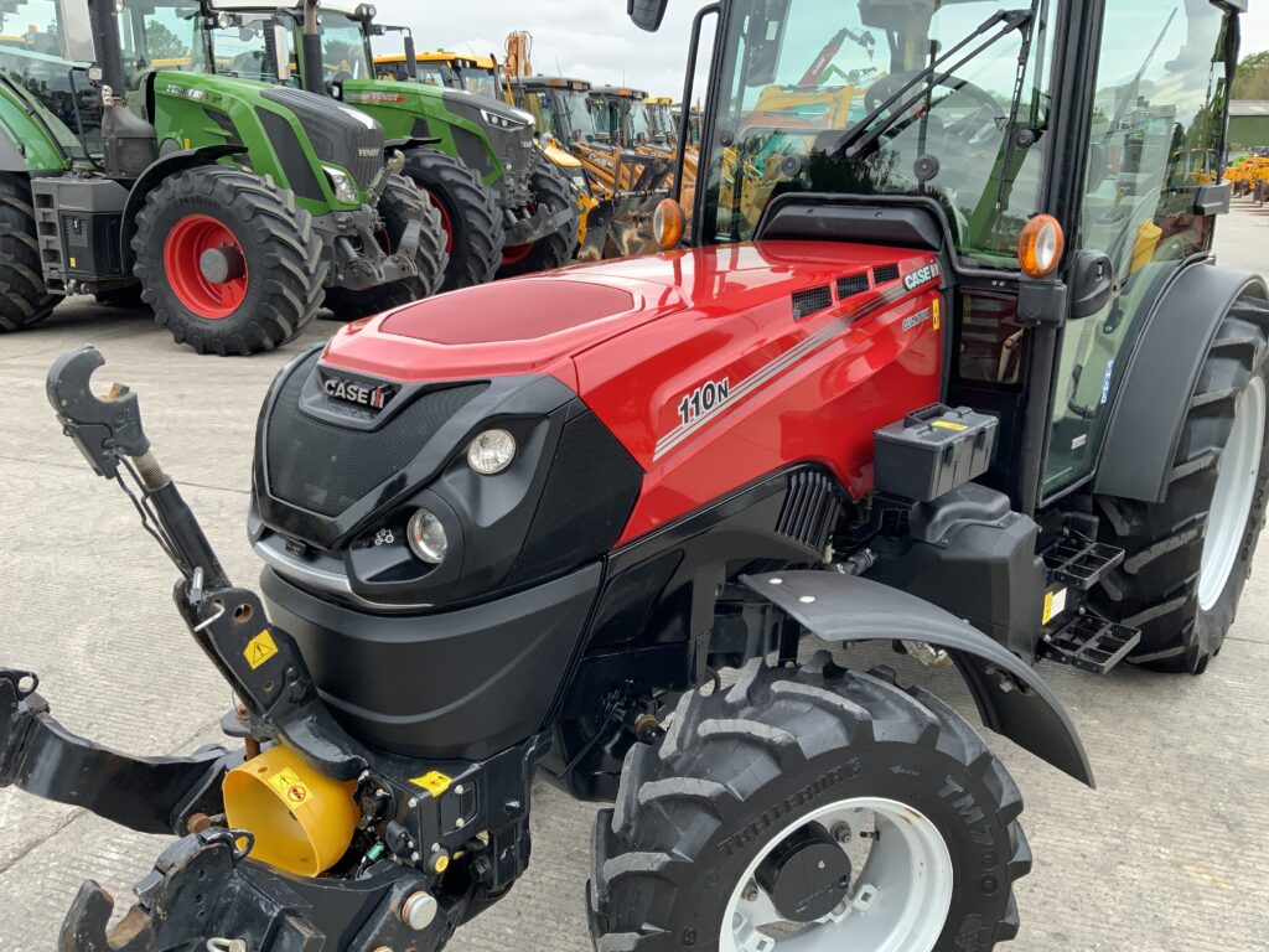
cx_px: 634
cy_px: 476
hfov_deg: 61.7
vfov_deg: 48.2
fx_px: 1063
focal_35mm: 29
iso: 16
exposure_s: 1/197
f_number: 1.8
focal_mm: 3
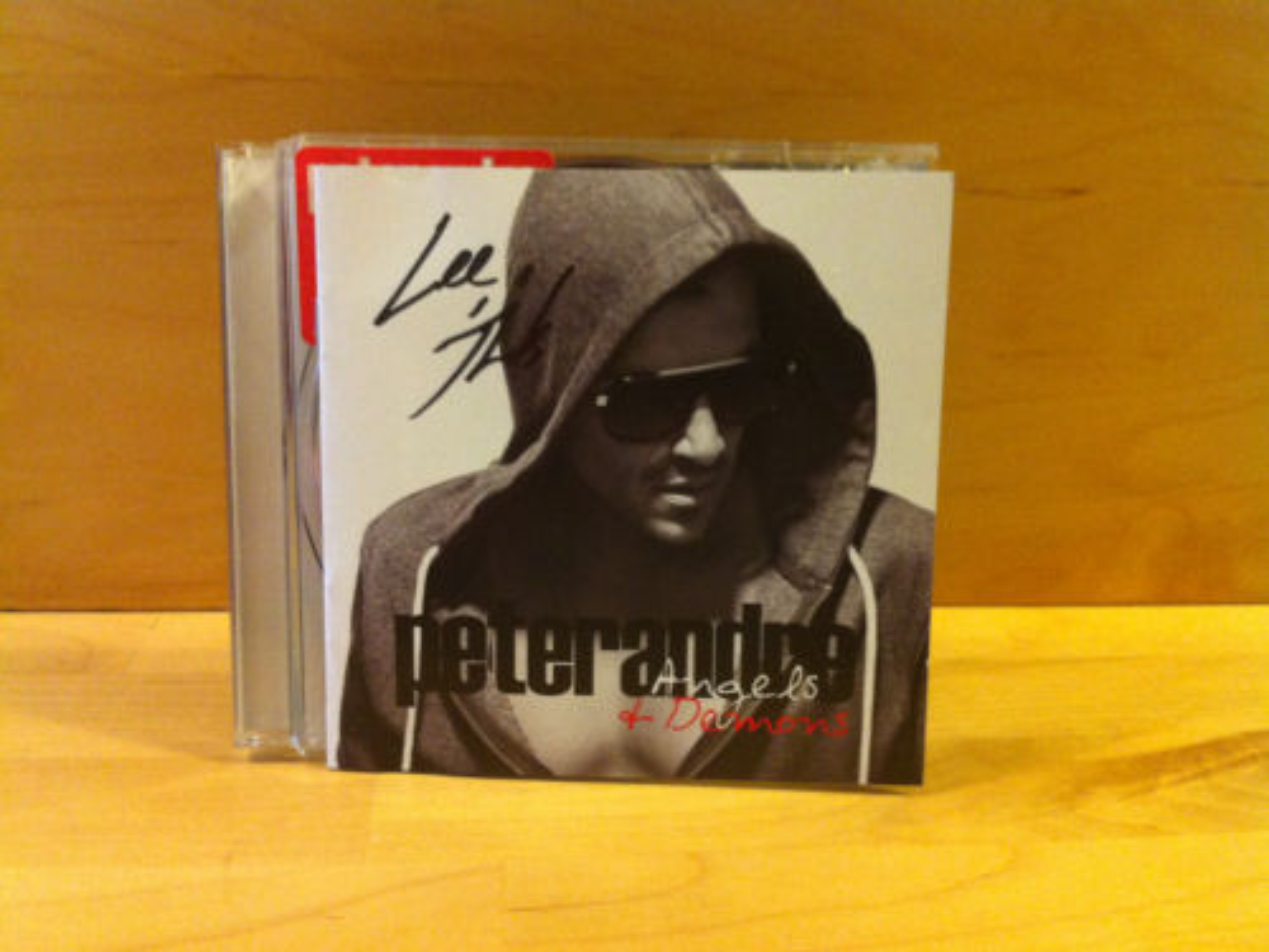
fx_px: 1283
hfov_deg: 52.6
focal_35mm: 35
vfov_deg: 40.7
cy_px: 476
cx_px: 634
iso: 250
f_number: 2.8
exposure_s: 1/15
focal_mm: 3.85
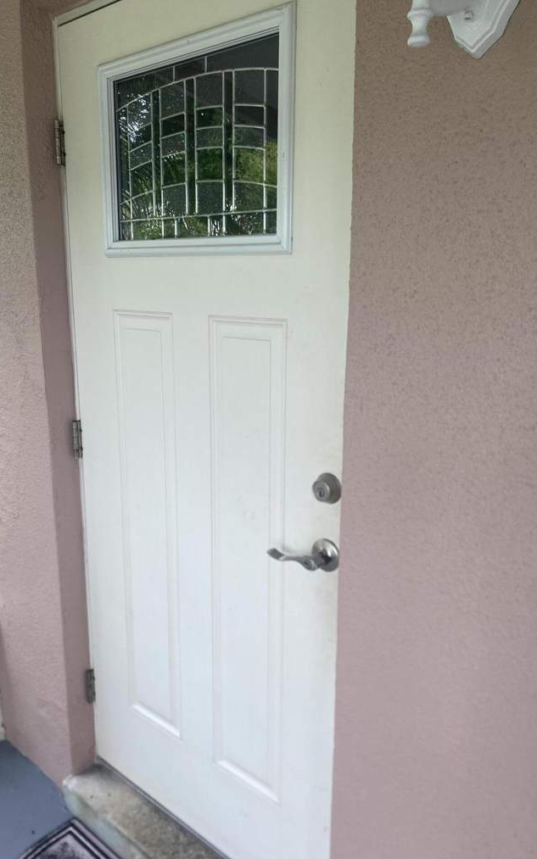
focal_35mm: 29
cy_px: 424
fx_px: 679
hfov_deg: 43.1
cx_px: 269
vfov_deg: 64.6
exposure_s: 1/121
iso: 32
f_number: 1.8
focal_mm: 4.25
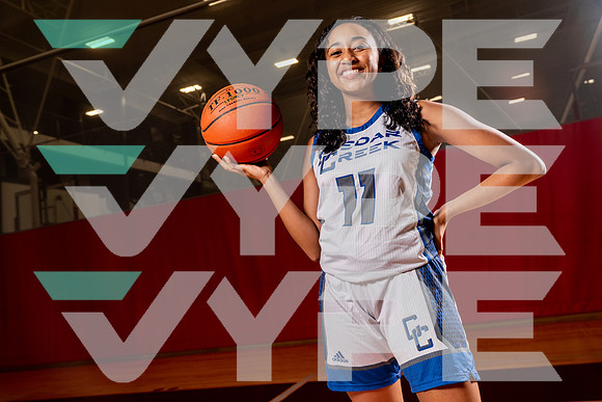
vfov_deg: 41.1
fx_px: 535
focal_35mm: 32
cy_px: 201
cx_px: 301
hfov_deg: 58.7
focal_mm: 32
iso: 100
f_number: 6.3
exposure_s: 1/125
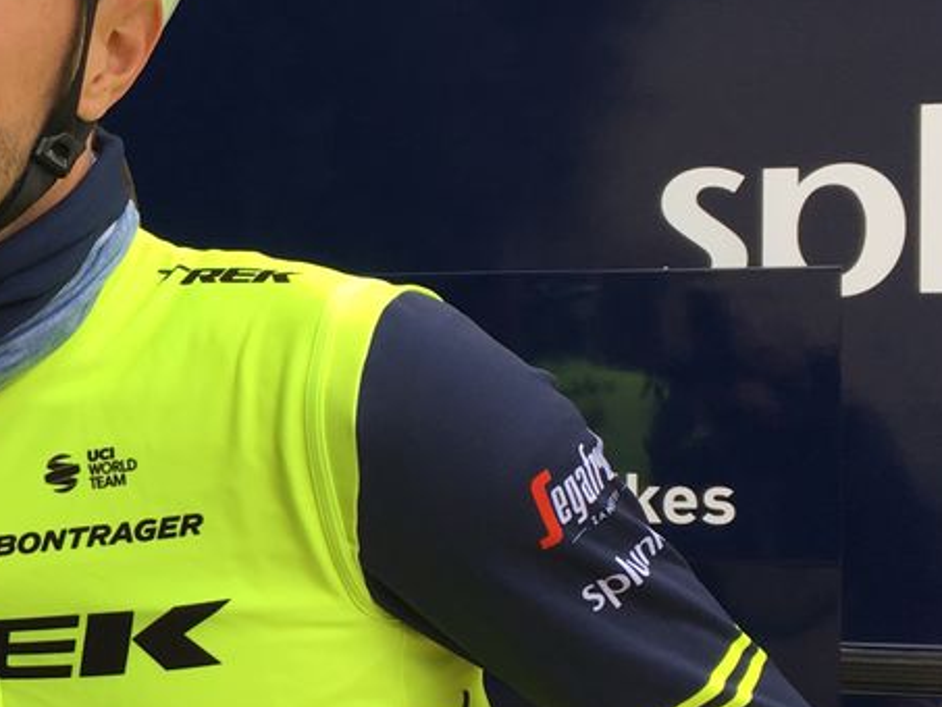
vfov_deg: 18.0
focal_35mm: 82
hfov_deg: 22.9
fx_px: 2232
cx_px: 4
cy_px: 399
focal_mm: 4.15
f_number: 2.2
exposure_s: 1/101
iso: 25
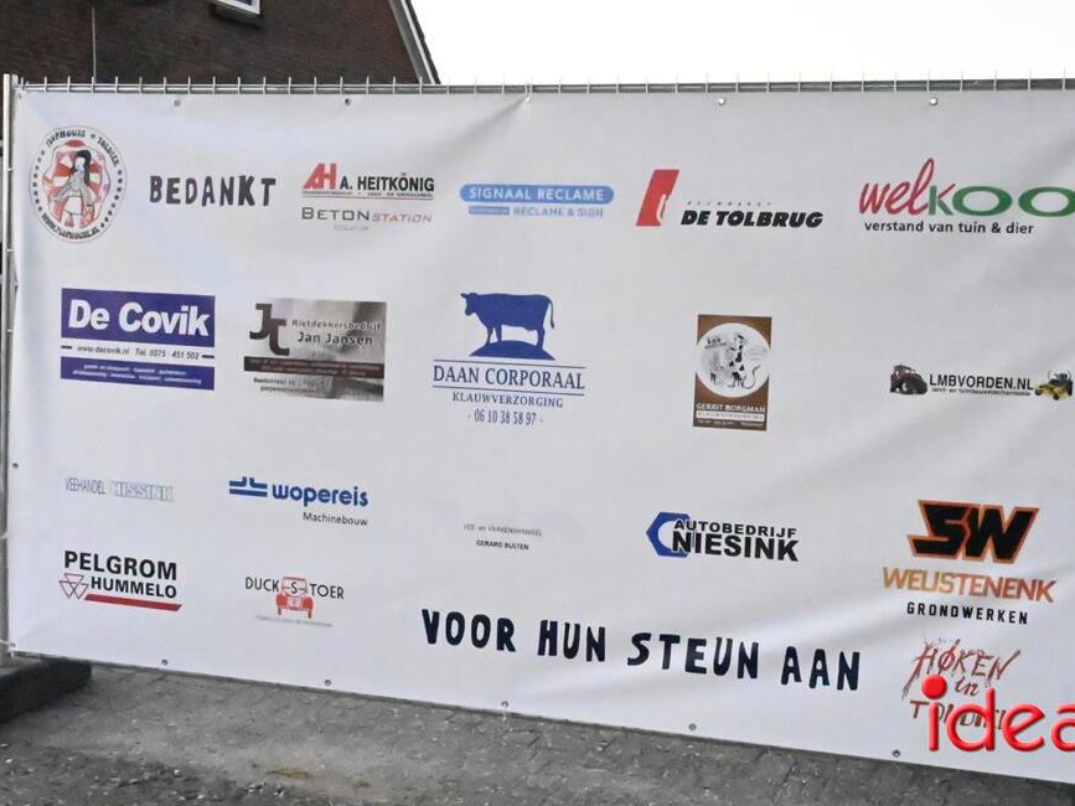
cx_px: 603
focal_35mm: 44
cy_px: 402
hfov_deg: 42.9
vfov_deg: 32.9
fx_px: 1366
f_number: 20
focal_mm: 27
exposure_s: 1/5000
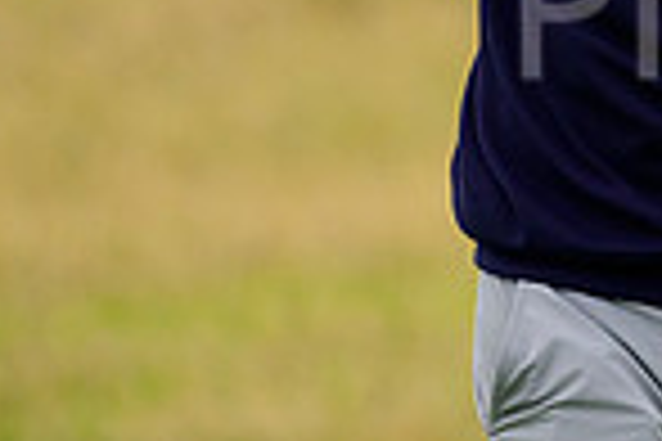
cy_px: -205
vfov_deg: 0.9
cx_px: 1103
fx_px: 28942
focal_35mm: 1574
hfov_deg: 1.3
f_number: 5.6
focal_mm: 400
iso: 1000
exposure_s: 1/1000
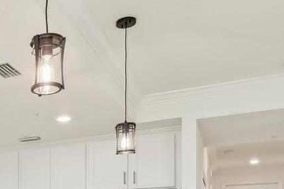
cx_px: -51
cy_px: 237
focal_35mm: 53
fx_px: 418
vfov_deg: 23.0
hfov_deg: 31.8
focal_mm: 14
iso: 400
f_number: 8
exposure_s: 1/40
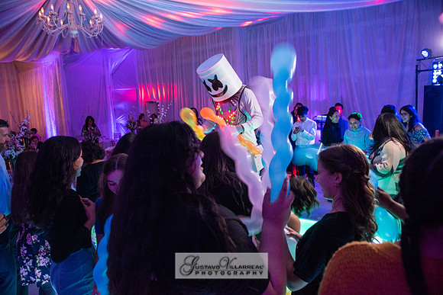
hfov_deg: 73.7
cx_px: 222
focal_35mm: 24
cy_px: 148
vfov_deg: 53.2
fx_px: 295
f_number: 4
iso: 1250
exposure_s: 1/60
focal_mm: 24
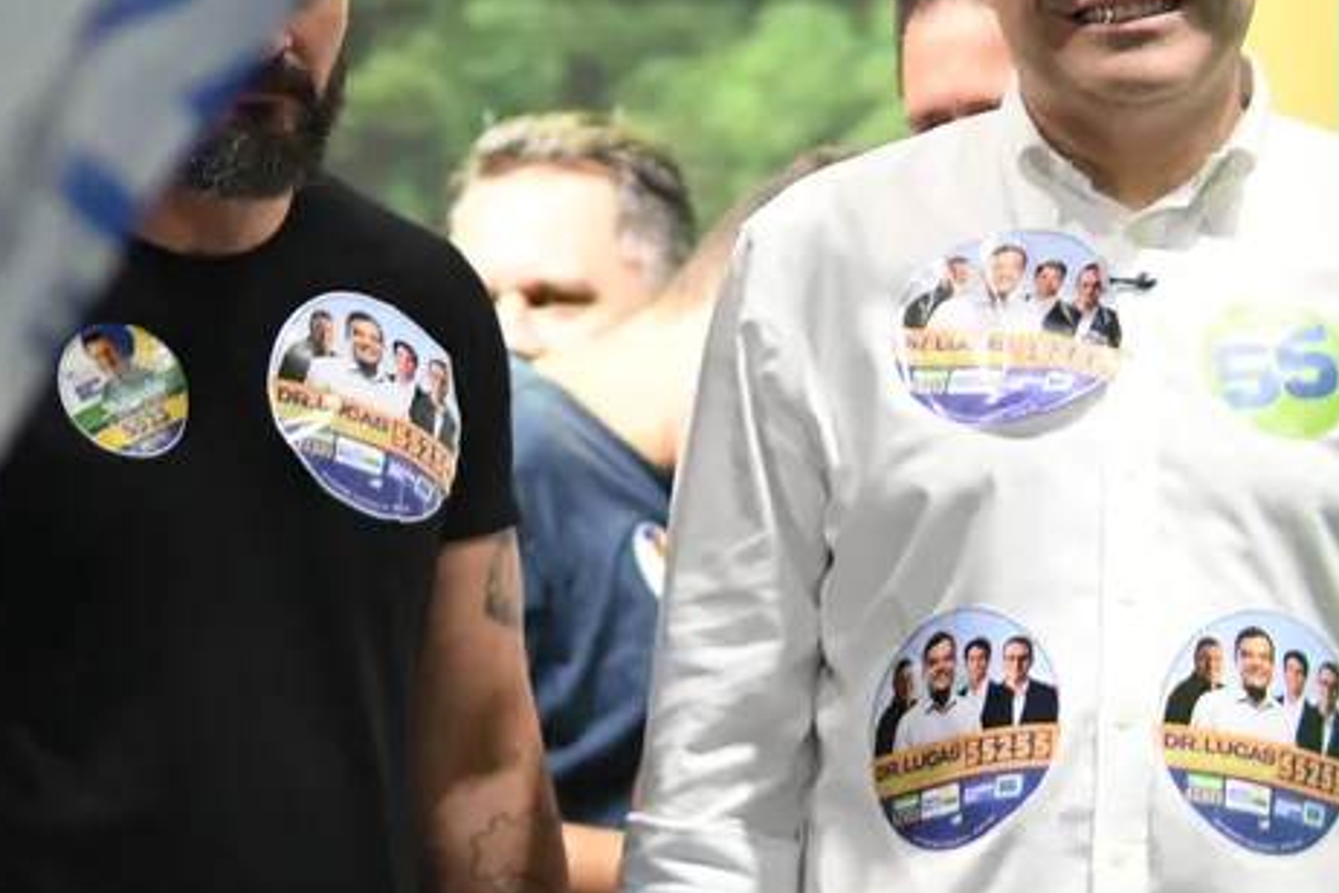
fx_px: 12273
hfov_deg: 6.2
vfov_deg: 4.2
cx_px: 910
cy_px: 93
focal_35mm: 330
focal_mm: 85
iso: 400
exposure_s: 1/200
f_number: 1.8
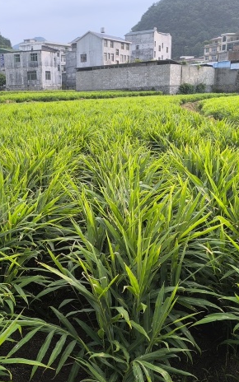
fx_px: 438
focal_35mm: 42
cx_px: 59
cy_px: 226
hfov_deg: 30.0
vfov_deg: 47.0
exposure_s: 1/158
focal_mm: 6.14
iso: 50
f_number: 1.65
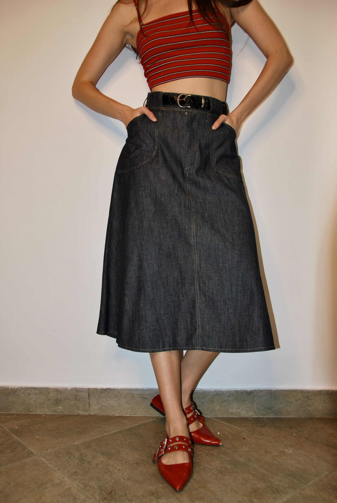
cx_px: 168
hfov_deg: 40.1
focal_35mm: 33
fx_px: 462
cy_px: 252
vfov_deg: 57.2
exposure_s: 1/60
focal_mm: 22
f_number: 3.8
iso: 200
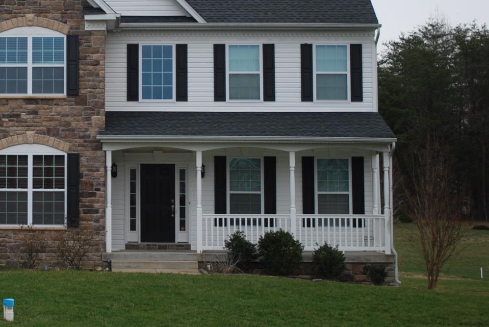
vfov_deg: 13.4
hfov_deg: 19.5
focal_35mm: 102
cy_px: 73
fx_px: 1386
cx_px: 17
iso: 200
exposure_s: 1/320
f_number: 5.3
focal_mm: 35
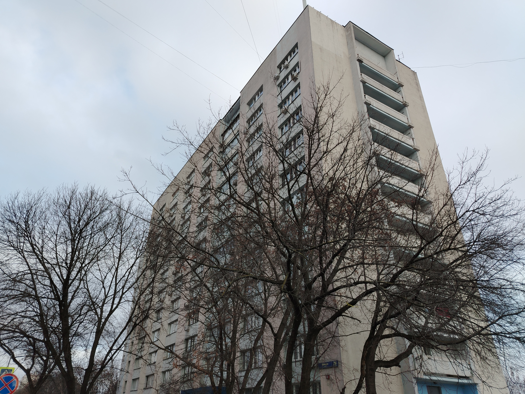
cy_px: 199
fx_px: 379
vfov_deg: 54.9
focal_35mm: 25
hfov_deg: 69.4
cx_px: 254
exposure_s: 1/190
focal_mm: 5.25
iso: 100
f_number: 1.75
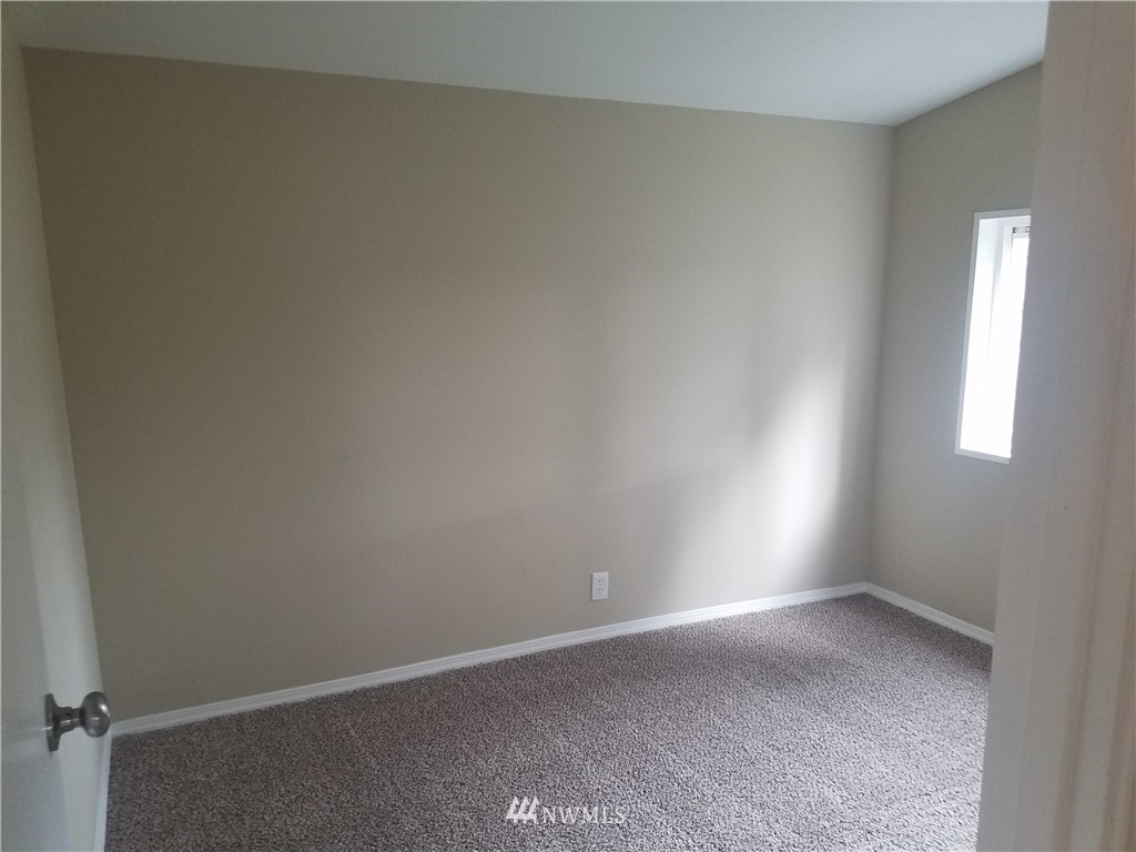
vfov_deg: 53.1
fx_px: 853
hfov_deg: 67.3
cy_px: 426
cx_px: 568
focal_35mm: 26
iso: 160
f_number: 1.7
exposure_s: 1/30
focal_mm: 4.2
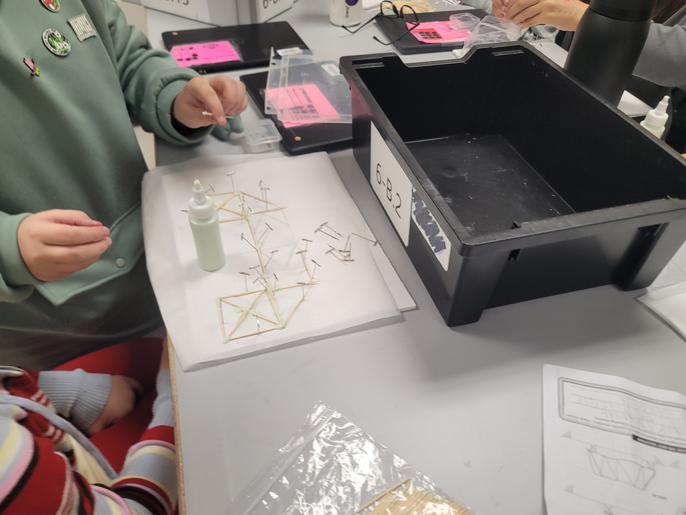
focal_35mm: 25
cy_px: 258
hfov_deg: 69.4
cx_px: 343
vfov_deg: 54.9
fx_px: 495
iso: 160
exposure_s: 1/120
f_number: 1.8
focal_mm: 7
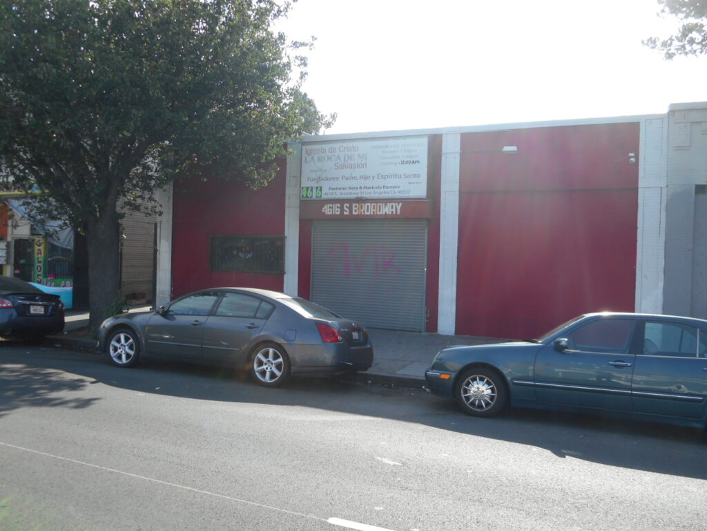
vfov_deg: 48.2
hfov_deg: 61.7
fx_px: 592
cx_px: 354
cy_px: 266
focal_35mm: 29
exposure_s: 1/250
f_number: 4
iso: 80
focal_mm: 5.2
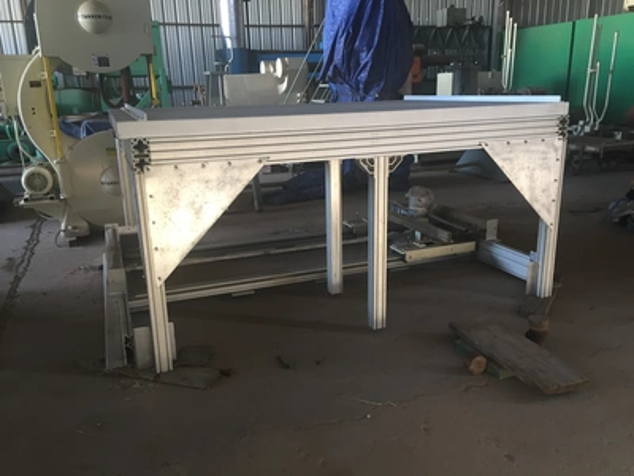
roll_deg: +2.1
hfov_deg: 61.7
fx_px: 531
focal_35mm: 29
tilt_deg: -15.8
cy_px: 238
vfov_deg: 48.2
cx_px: 317
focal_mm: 4.15
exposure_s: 1/30
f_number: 2.2
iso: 64
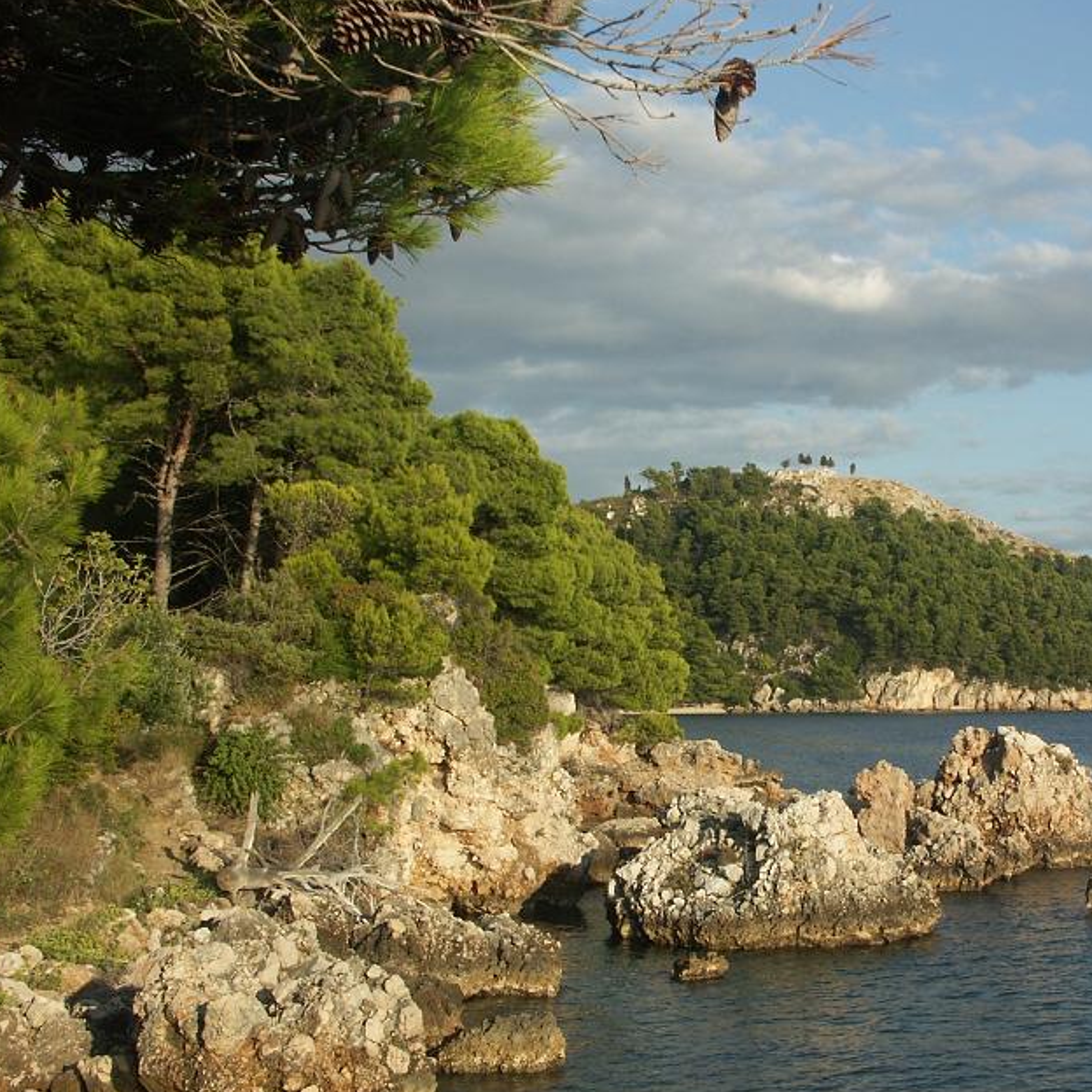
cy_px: 662
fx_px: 2070
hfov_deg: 29.2
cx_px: 791
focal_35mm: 58
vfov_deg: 29.5
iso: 64
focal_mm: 10.35
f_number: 7.1
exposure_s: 1/200
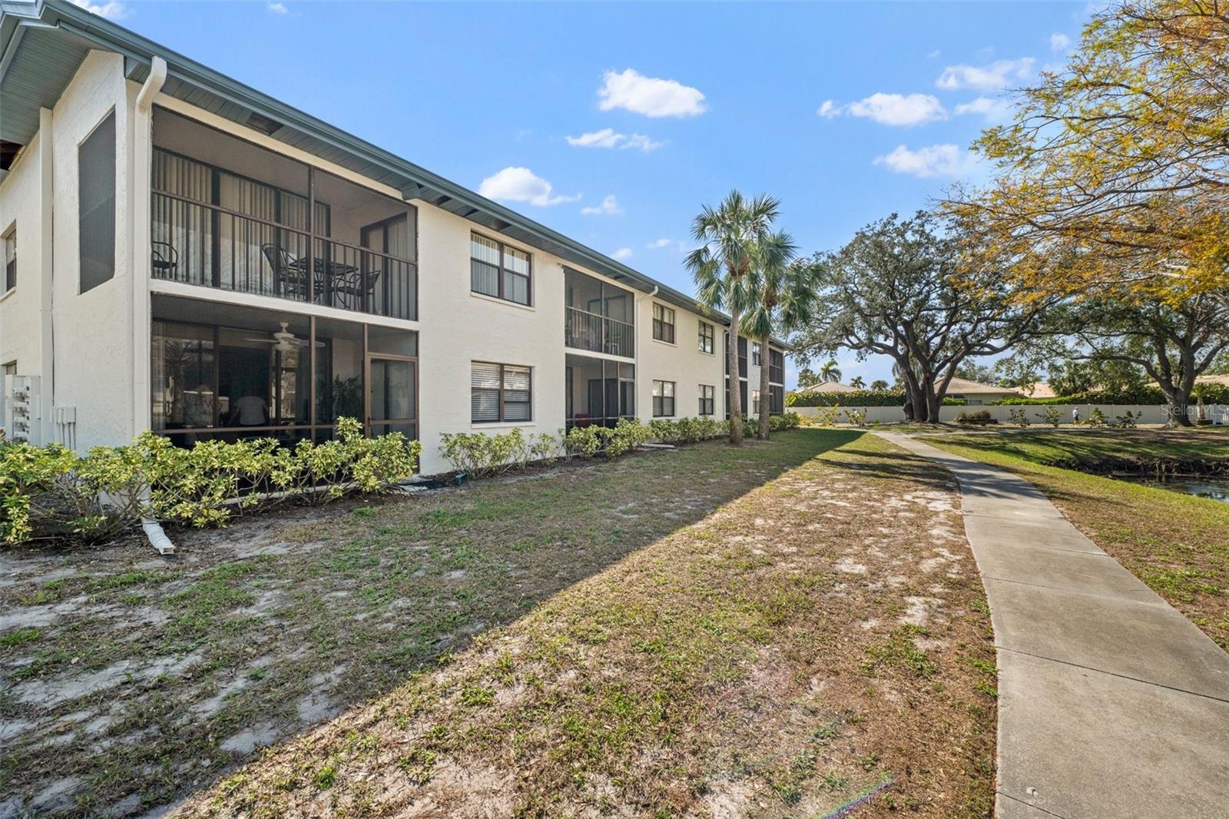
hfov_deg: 104.3
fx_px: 478
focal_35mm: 14
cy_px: 410
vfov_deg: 81.2
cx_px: 614
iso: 400
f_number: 8
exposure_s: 1/500
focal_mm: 14
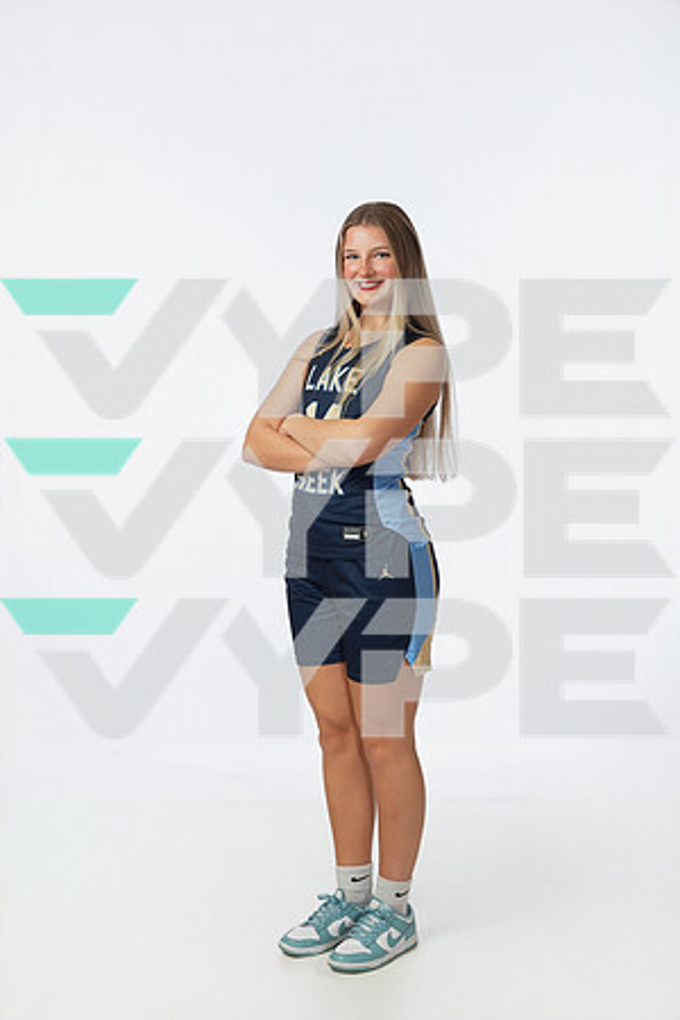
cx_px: 340
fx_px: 1417
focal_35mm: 50
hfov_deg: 27.0
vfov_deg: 39.6
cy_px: 510
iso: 800
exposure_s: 1/200
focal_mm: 50
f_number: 6.3
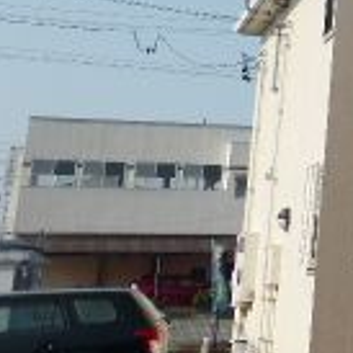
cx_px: 732
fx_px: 1142
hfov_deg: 14.3
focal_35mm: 99
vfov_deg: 16.8
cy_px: -77
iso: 100
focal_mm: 4.3
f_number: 3.3
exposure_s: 1/1300
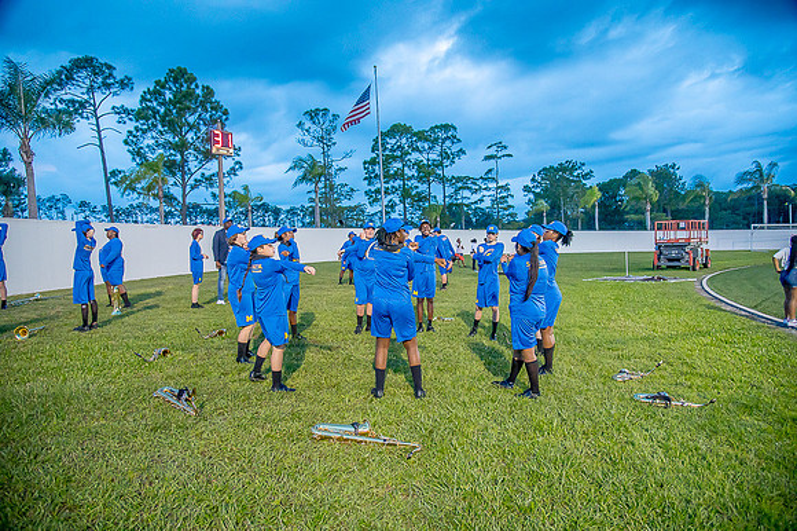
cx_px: 398
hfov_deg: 73.8
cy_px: 266
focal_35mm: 24
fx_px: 531
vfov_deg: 53.1
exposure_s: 1/250
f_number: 4
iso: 1250
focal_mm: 24
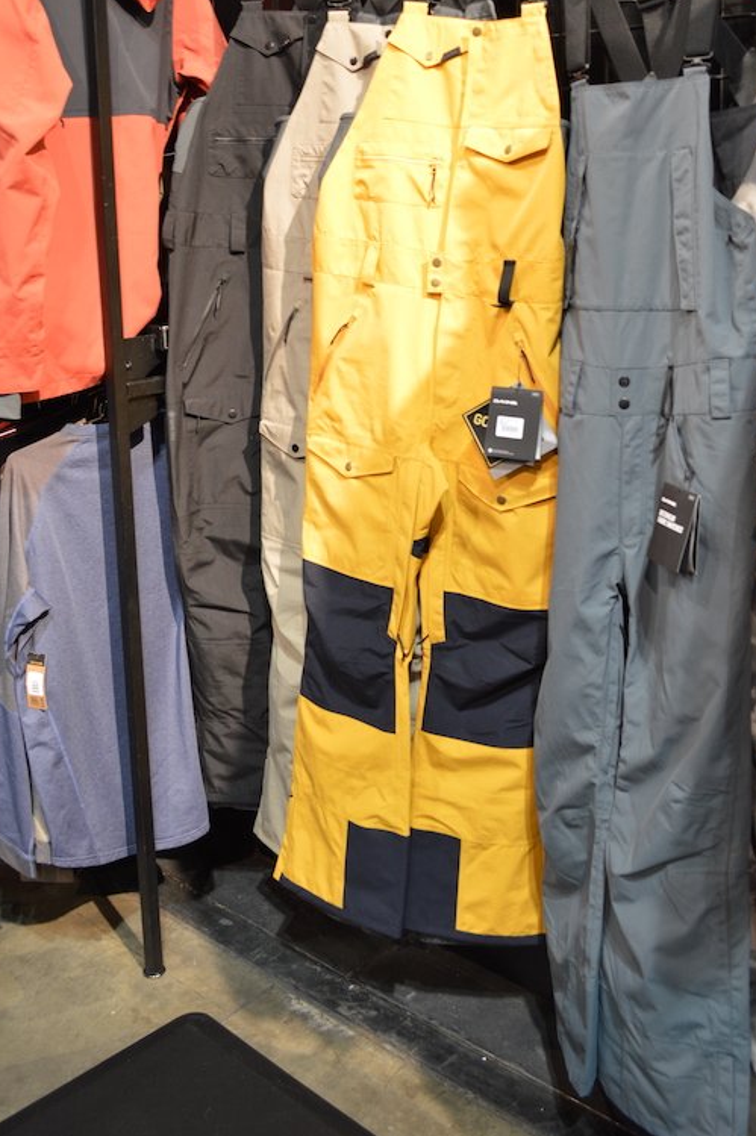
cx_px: 431
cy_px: 426
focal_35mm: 36
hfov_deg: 36.8
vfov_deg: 52.6
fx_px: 1135
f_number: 3.5
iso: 400
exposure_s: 1/15
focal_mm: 18
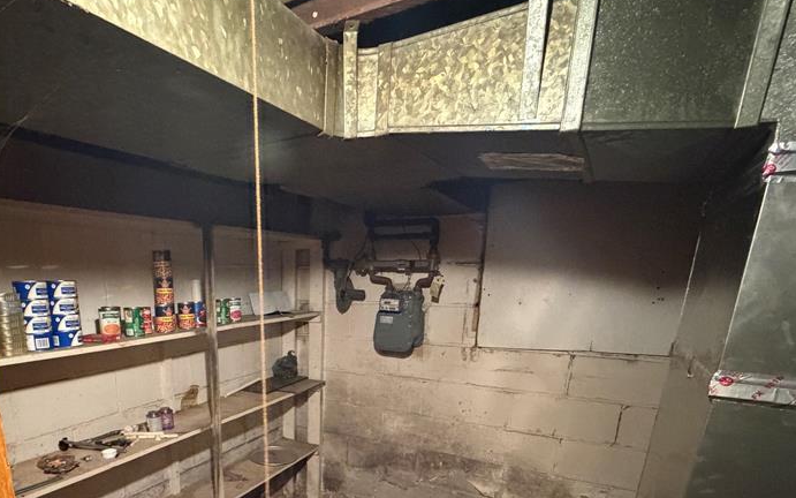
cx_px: 264
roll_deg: +0.9
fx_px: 477
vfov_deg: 51.2
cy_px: 407
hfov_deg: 77.0
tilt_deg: -16.0
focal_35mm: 22
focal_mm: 2.22
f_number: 2.2
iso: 1250
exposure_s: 1/40
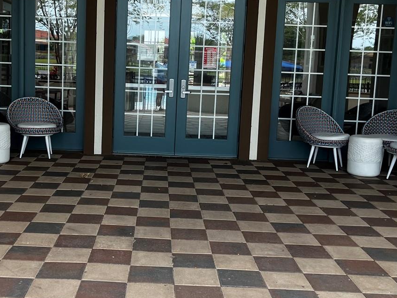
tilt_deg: -6.7
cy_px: 132
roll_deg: -2.8
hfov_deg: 38.6
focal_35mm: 49
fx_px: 562
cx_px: 147
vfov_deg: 29.7
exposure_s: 1/608
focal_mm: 5.1
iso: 50
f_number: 1.6
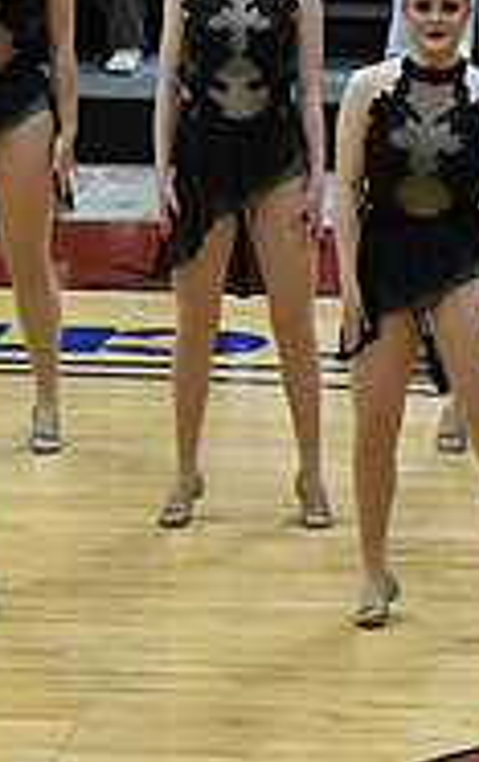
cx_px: 1134
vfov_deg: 5.4
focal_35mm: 390
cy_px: 313
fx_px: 8108
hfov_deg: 3.3
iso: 5000
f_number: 4
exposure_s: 1/500
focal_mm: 82
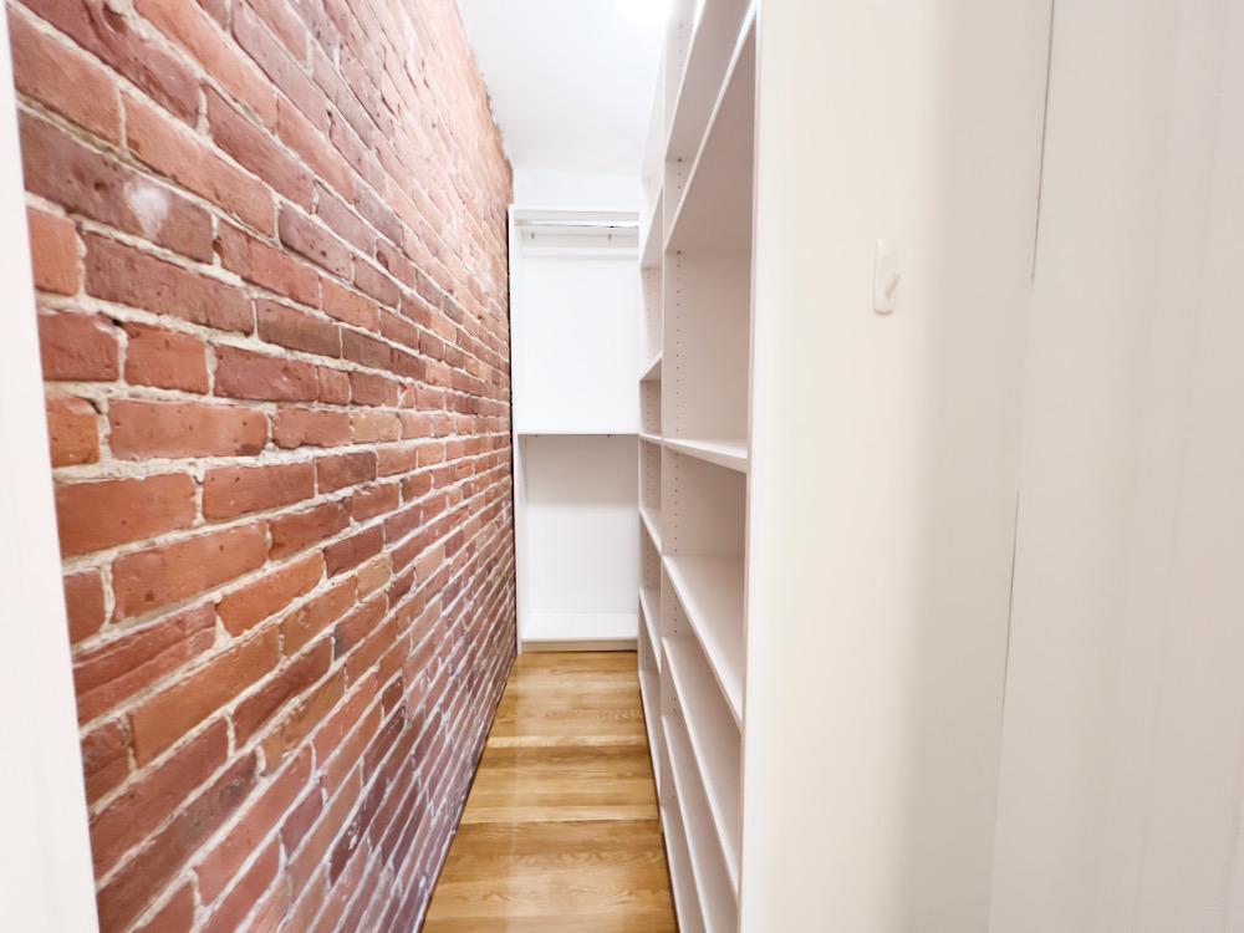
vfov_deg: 89.9
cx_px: 622
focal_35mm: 13
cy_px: 466
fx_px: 467
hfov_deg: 106.2
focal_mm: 1.57
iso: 250
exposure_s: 1/60
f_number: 1.8
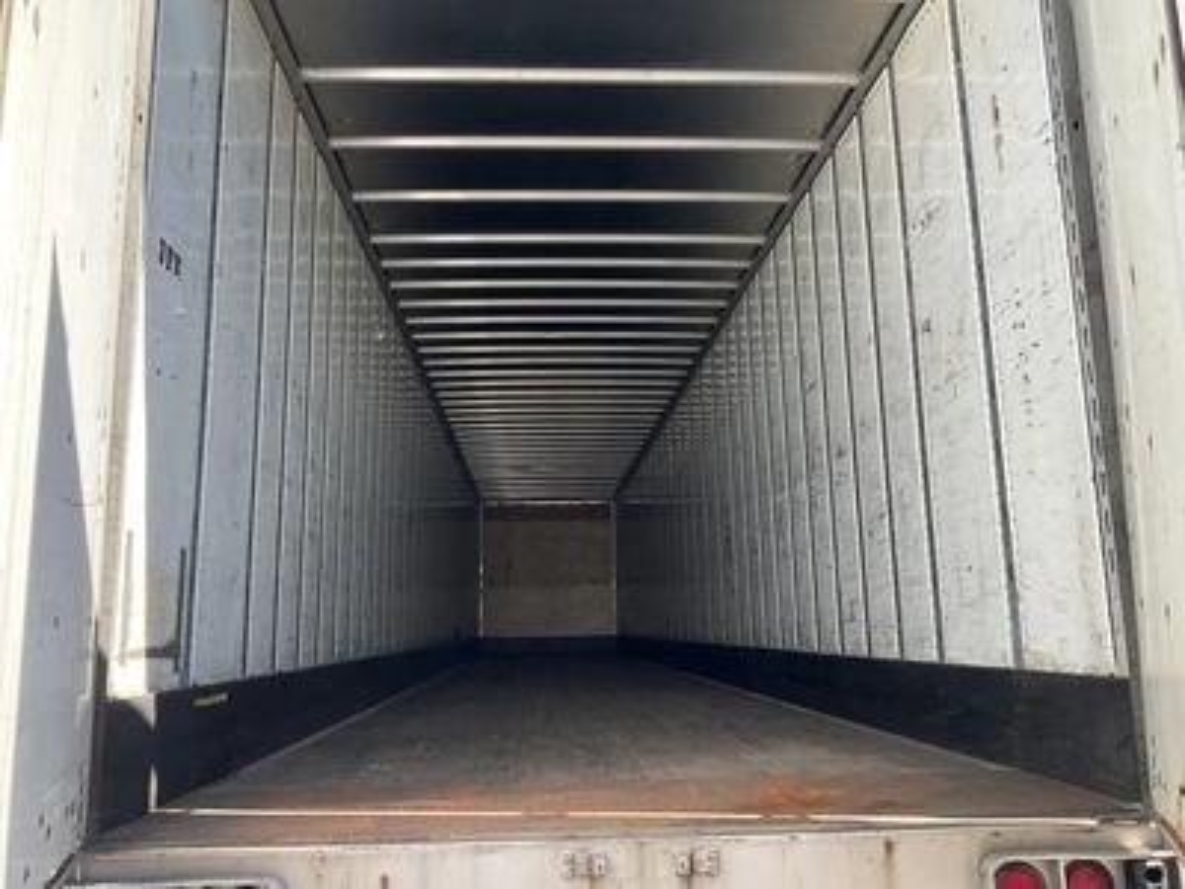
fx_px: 993
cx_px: 592
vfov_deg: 48.2
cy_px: 444
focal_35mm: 29
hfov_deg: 61.7
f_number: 1.8
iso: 25
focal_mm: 3
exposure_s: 1/273
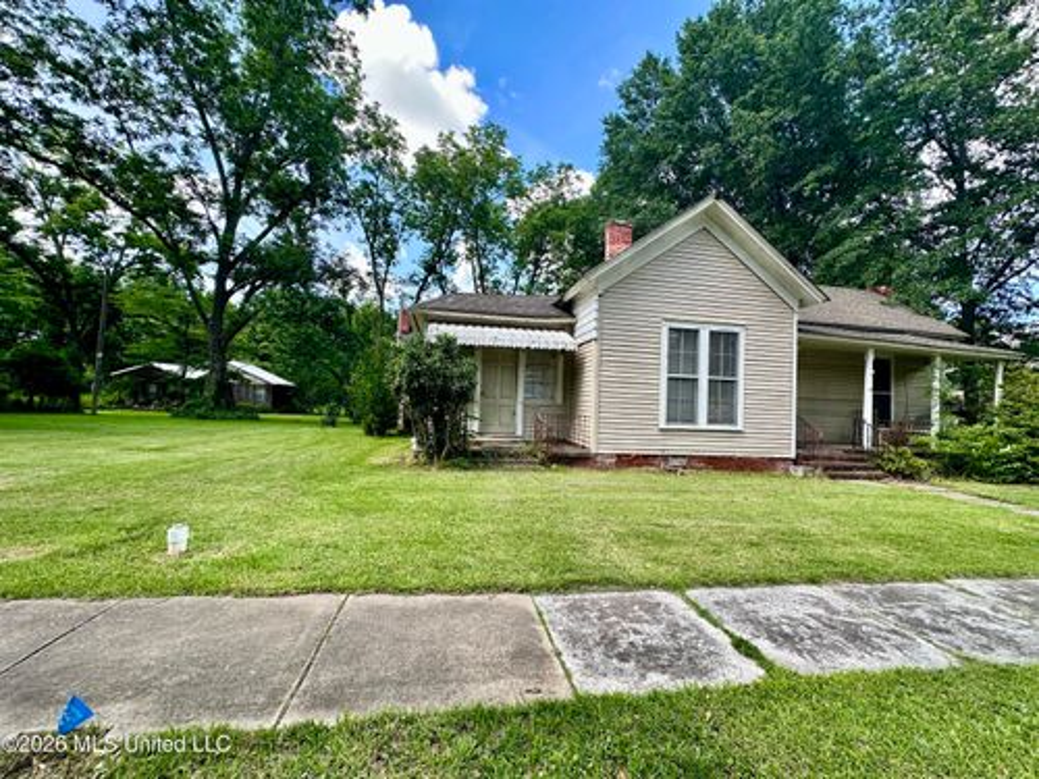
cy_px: 390
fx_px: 420
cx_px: 520
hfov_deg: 102.1
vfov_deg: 85.7
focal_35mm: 14
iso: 40
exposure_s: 1/319
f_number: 2.2
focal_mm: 2.22
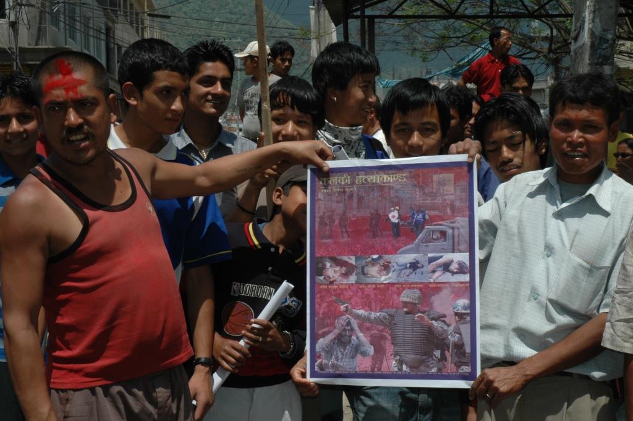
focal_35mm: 66
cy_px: 210
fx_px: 1160
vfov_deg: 20.6
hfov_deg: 30.5
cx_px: 316
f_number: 18
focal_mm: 44
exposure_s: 1/125
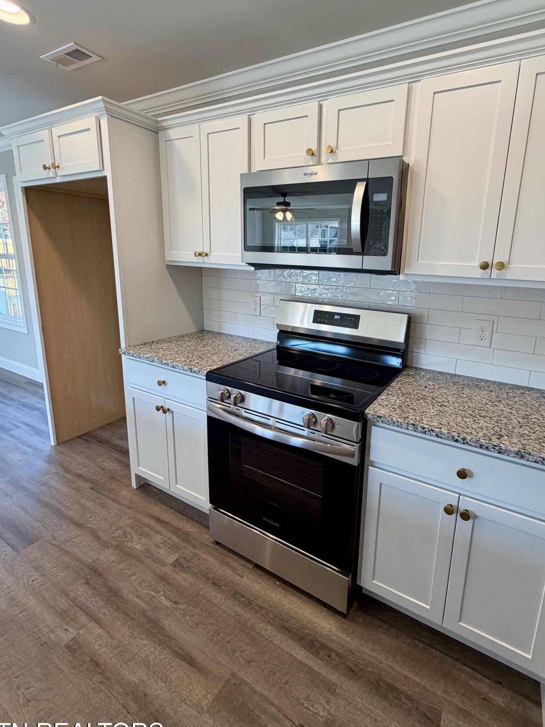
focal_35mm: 17
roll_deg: -1.9
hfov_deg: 74.4
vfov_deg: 90.8
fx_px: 357
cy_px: 331
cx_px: 308
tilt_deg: -11.7
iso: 200
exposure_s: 1/120
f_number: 2.2
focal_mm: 2.22
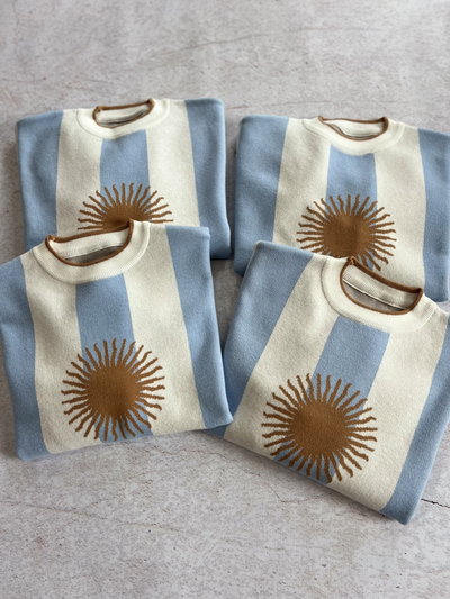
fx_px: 450
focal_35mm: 26
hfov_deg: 53.1
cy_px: 300
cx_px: 225
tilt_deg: -74.7
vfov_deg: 67.3
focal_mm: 5.1
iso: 50
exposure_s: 1/100
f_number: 1.6
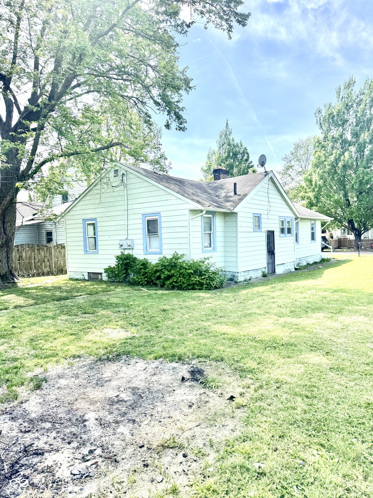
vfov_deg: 71.6
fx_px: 345
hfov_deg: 56.8
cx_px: 186
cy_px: 249
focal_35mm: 24
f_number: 1.78
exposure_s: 1/2506
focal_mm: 6.76
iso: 80
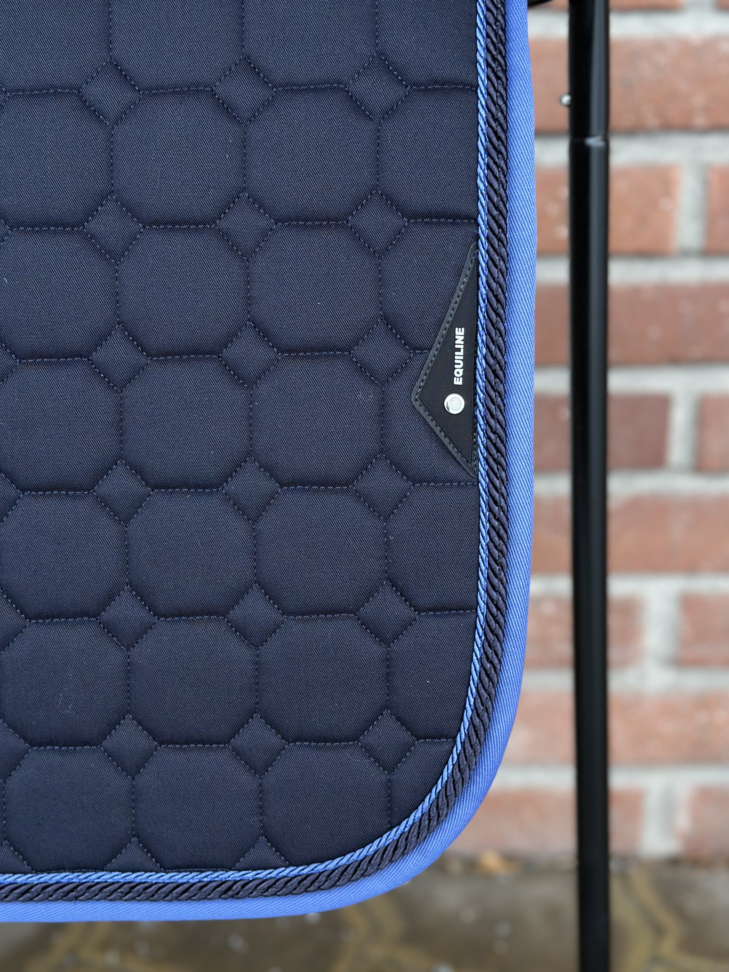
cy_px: 495
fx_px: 1600
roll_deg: +0.5
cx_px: 380
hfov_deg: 25.7
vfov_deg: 33.8
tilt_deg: -17.3
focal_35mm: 57
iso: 160
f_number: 1.78
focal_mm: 6.86
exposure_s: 1/60
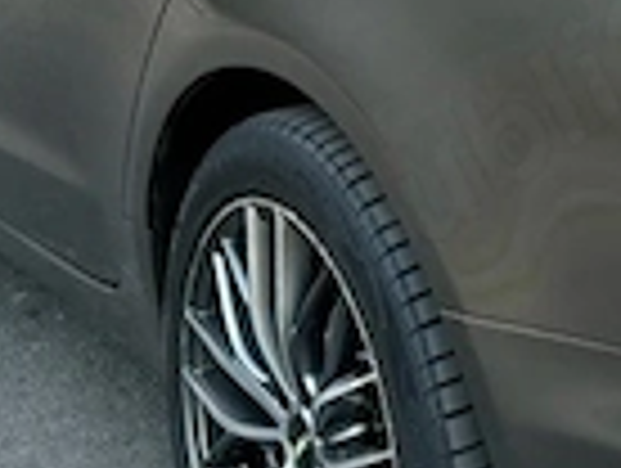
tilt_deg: -19.7
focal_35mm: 104
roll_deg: +0.7
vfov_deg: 14.2
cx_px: 788
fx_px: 1869
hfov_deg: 17.8
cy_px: 97
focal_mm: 6.76
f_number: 1.78
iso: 160
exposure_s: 1/169
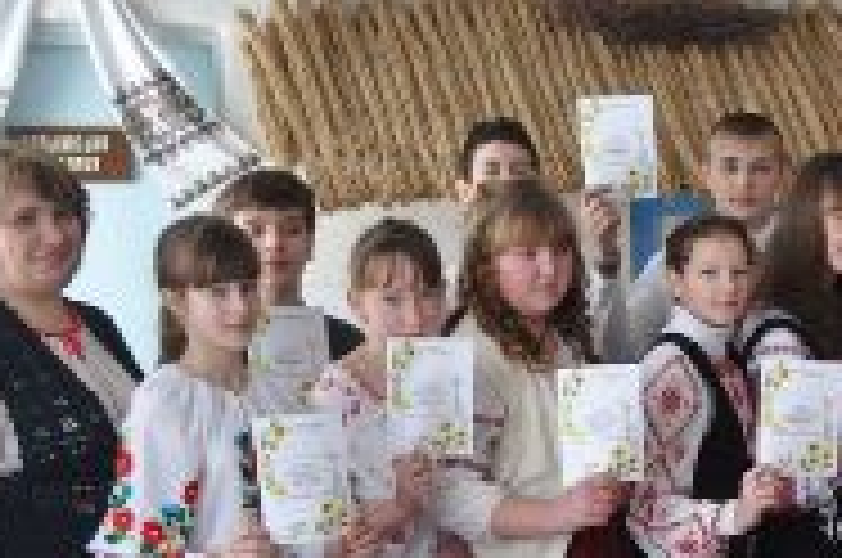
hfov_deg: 24.9
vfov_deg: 16.9
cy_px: 522
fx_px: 1845
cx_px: 774
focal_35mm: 79
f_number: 4.5
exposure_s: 1/80
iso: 400
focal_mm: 22
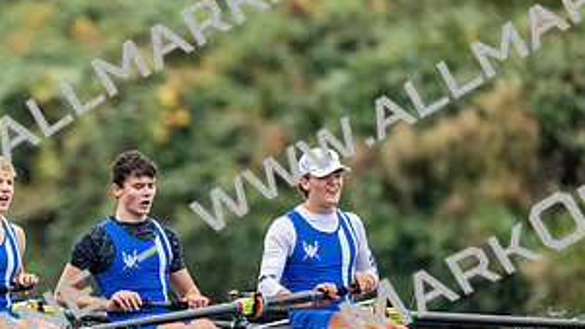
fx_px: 18792
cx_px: 49
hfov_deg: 1.8
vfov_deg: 1.0
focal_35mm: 1212
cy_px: 264
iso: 4000
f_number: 4
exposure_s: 1/2500
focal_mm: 600
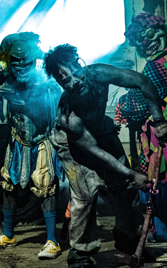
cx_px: 222
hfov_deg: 6.2
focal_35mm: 211
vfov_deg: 9.9
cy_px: 96
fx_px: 1536
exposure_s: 1/80
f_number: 2.8
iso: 3200
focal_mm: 70
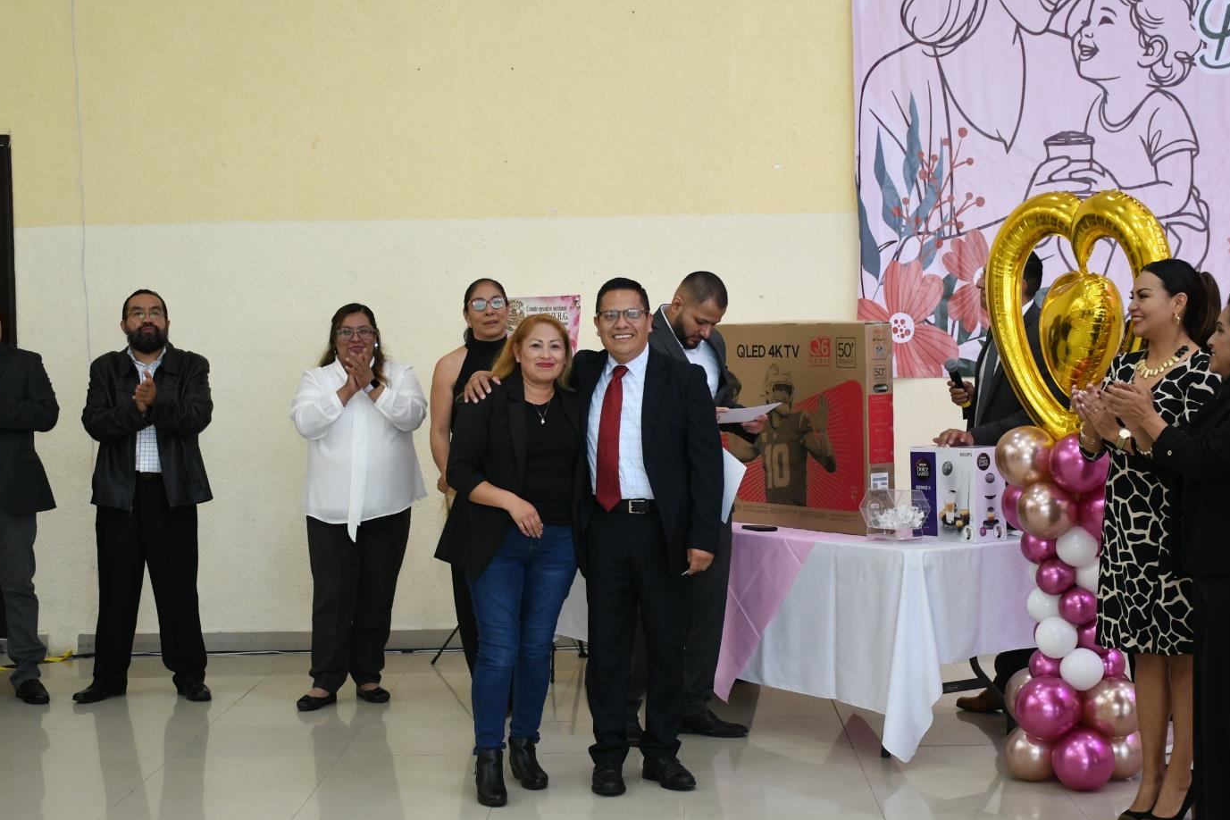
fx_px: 2050
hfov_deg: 33.4
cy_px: 453
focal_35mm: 60
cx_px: 681
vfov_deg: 22.6
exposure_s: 1/100
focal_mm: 34
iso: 1250
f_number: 4.2
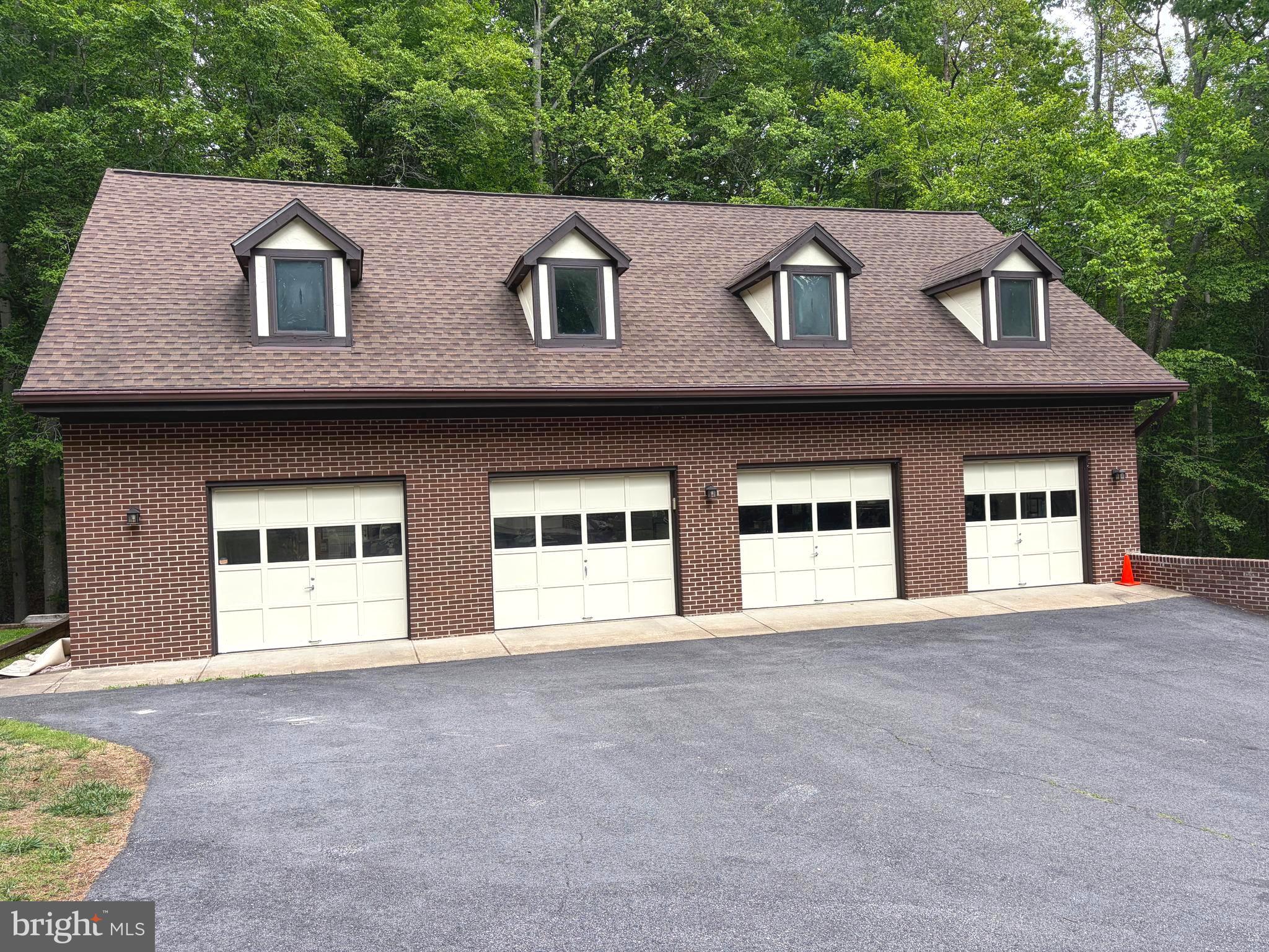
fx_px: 953
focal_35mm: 26
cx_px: 634
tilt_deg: +0.1
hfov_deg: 67.3
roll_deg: +3.2
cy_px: 476
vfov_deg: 53.1
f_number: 1.6
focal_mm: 5.96
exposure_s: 1/511
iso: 50
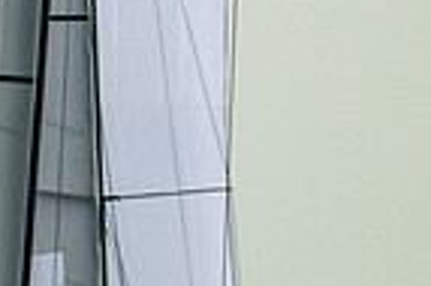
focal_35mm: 1221
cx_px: 35
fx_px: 14601
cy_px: 639
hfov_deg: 1.7
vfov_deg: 1.1
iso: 320
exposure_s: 1/2500
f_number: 6.3
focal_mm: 170
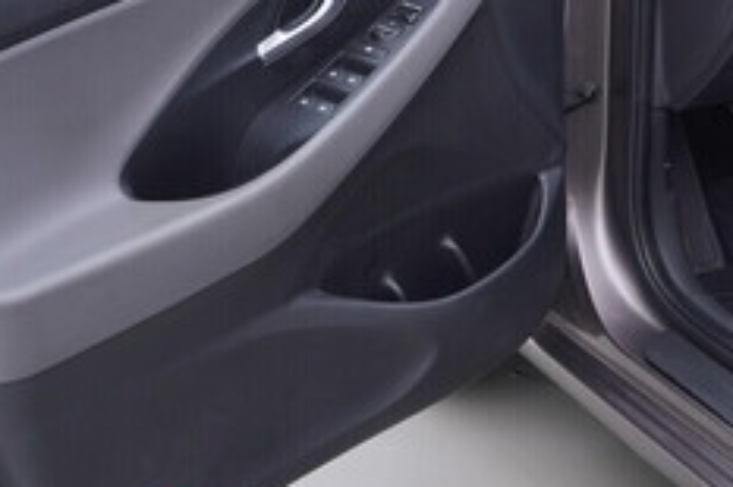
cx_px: 497
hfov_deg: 23.8
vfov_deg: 15.8
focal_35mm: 85
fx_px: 1729
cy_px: 24
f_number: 3.2
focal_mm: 24
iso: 125
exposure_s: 1/50
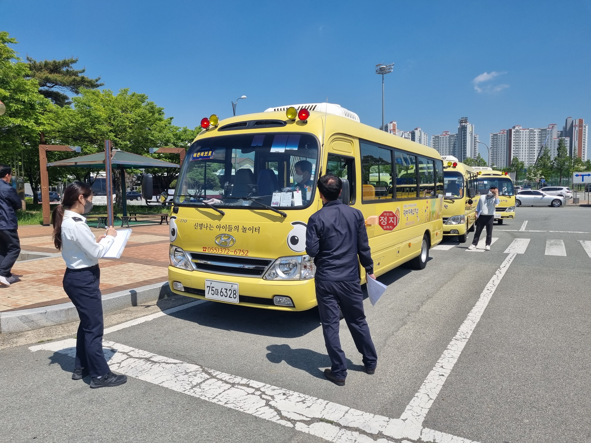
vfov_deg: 53.1
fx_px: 444
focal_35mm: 26
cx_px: 296
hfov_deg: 67.3
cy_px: 222
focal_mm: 5.4
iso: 50
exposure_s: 1/3688
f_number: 1.8
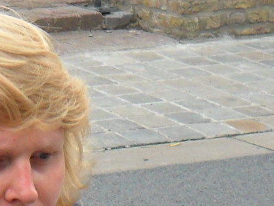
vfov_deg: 5.6
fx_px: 2092
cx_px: -274
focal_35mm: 264
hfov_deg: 7.2
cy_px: 356
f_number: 5
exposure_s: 1/125
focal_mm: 9.3
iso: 100
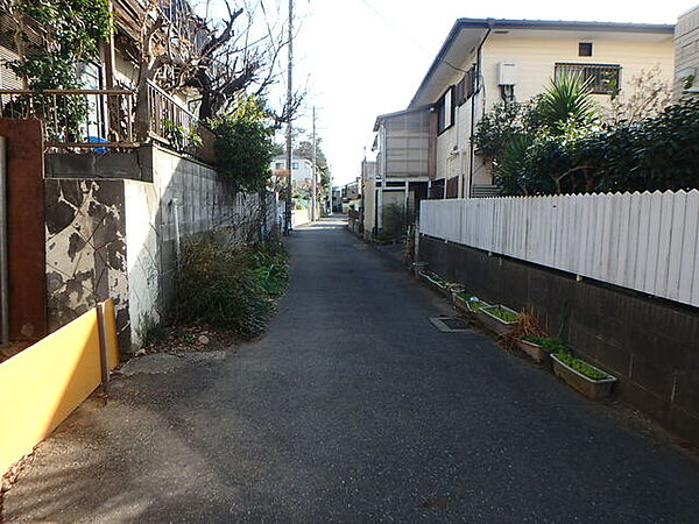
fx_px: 424
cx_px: 350
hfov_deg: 79.0
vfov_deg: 63.4
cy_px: 262
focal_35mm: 21
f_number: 3.5
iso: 125
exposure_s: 1/320
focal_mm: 3.7
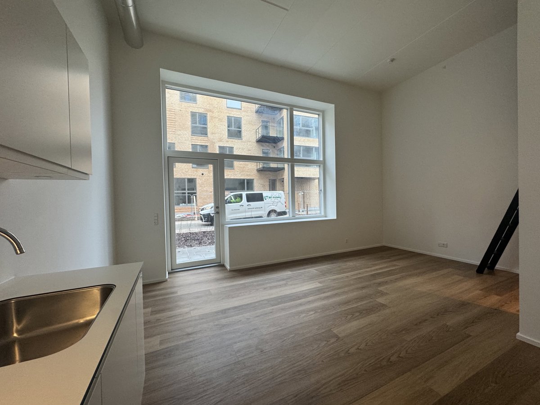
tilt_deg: -0.6
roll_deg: +1.5
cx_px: 270
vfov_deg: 85.7
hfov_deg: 102.1
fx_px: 218
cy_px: 202
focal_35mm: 14
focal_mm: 2.22
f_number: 2.2
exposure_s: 1/99
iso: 160
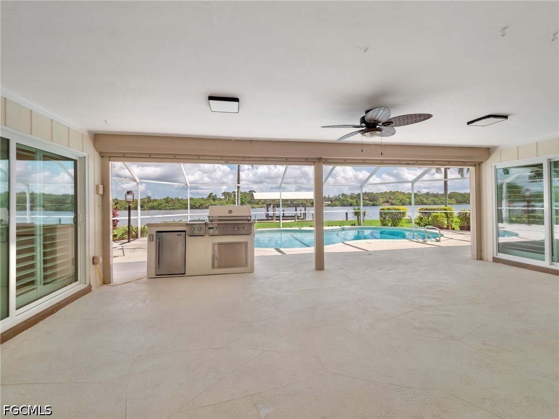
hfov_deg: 102.1
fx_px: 226
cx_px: 280
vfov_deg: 85.7
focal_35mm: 14
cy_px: 210
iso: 200
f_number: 7.1
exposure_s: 1/80
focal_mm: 7
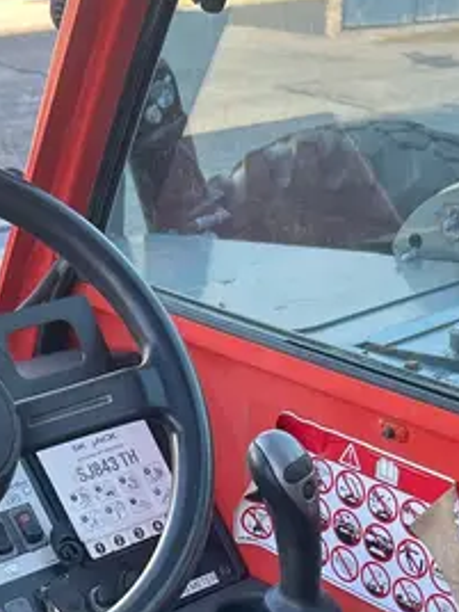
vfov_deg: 25.6
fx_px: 1255
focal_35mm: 71
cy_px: 659
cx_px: 203
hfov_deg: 20.7
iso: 50
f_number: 1.5
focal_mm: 5.7
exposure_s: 1/202
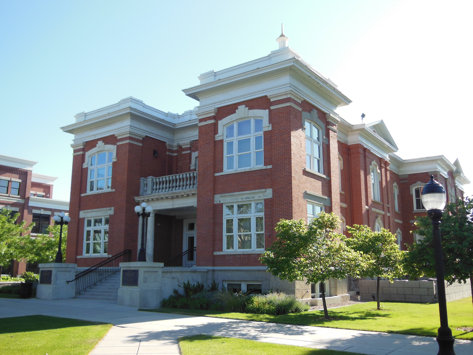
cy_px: 178
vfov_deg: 41.8
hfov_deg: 54.0
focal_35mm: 34
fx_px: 465
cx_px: 236
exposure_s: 1/320
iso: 125
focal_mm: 6
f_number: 3.9
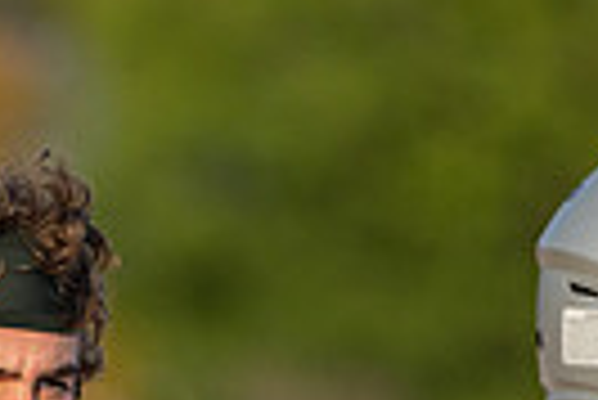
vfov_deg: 0.8
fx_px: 29018
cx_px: -157
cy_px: 784
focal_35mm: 1745
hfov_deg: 1.2
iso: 320
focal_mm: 400
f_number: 5.6
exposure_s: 1/1250
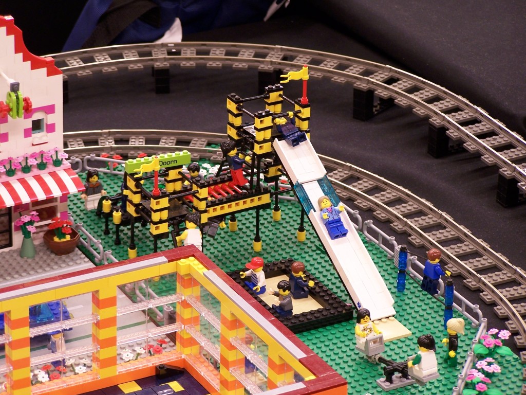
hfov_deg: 14.2
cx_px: 263
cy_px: 198
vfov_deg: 10.7
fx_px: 2112
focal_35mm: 139
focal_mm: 23.1
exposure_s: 1/2
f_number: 3.2
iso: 80
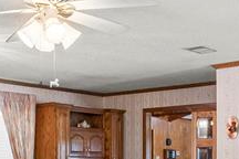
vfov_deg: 18.5
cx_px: 66
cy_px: 172
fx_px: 471
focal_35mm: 71
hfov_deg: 28.1
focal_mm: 10
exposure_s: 1/1.25
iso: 100
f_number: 9
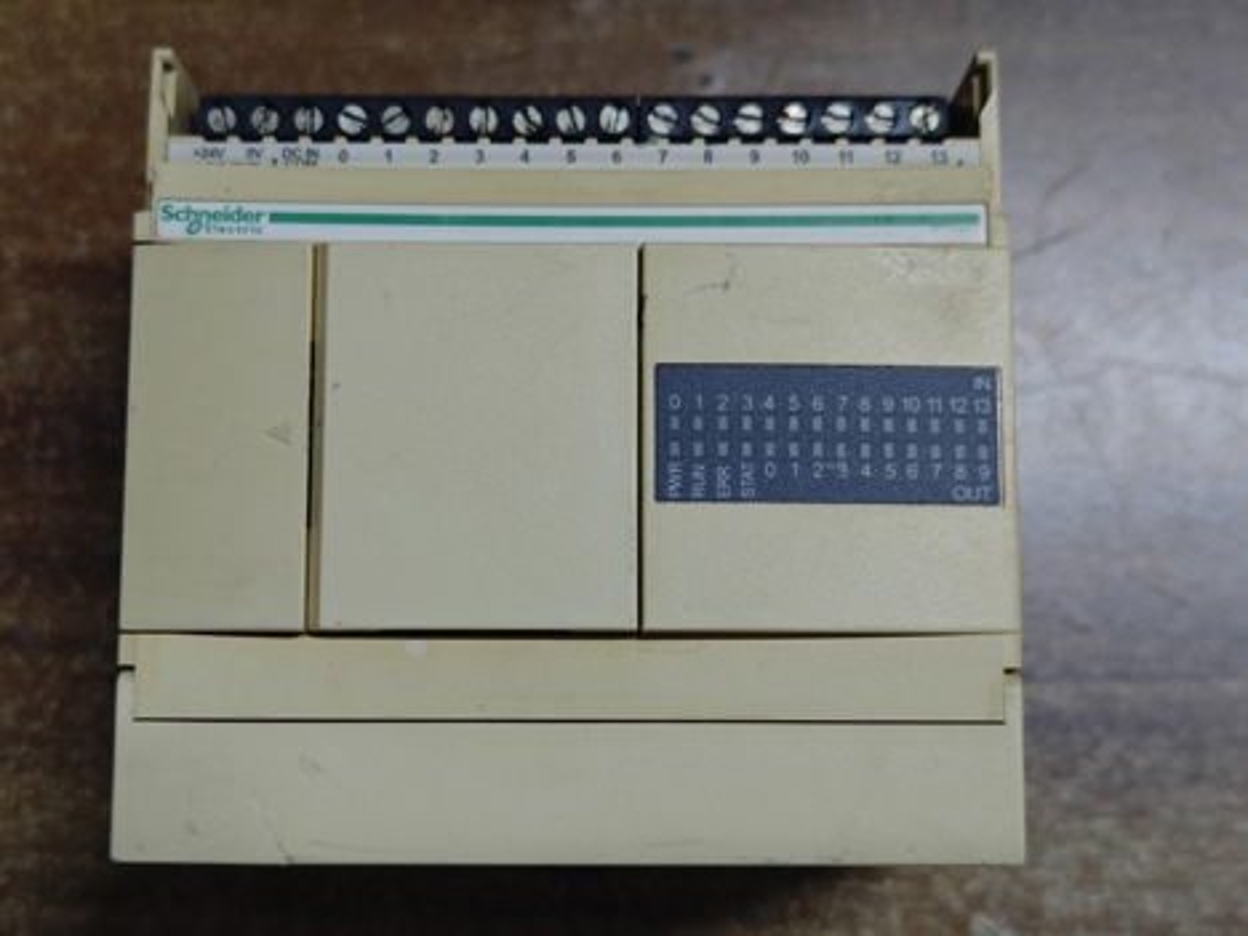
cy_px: 468
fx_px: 1731
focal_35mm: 48
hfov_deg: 39.7
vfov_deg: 30.3
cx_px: 624
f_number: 2
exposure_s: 1/50
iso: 500
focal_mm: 8.72
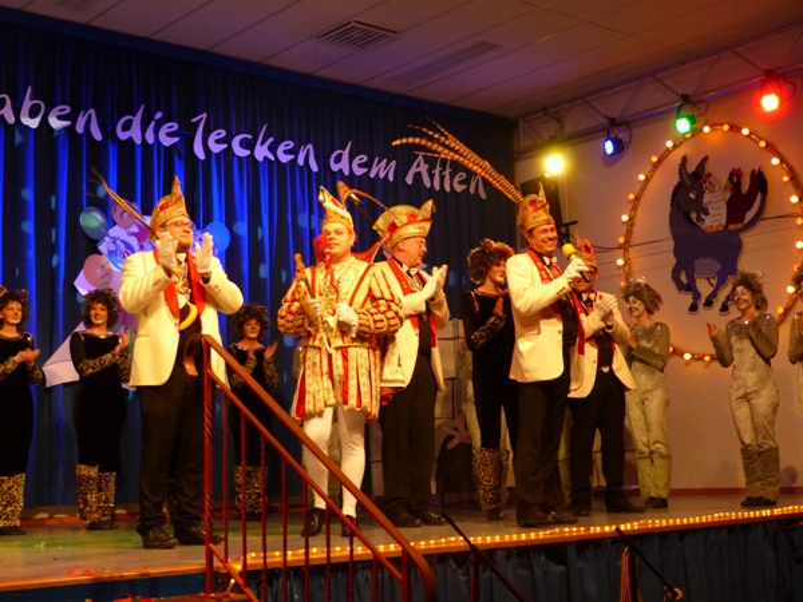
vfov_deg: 28.0
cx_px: 402
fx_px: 1206
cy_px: 301
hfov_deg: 36.8
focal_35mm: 52
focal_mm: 9.4
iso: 400
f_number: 2.8
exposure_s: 1/40
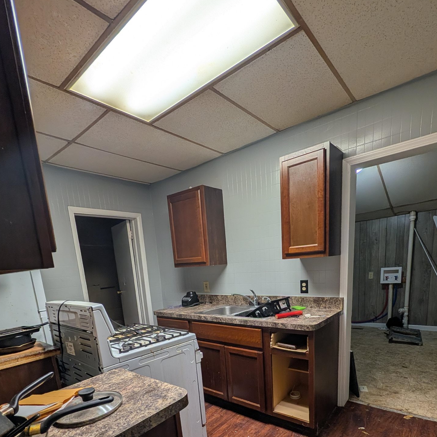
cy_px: 321
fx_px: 243
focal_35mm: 17
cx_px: 230
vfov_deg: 78.4
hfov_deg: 83.9
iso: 36
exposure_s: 1/73.9
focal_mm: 2.02
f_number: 1.7
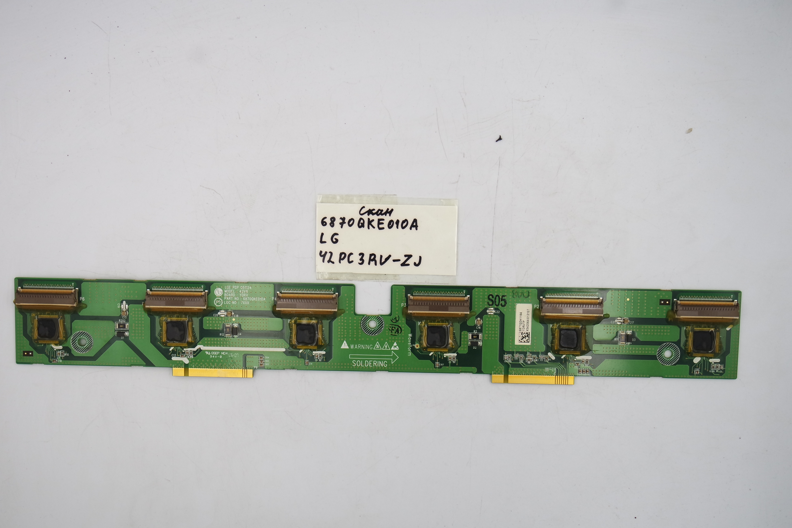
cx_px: 396
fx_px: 814
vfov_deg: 35.9
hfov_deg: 51.9
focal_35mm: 37
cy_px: 264
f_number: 5.6
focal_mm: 14
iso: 160
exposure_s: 1/125
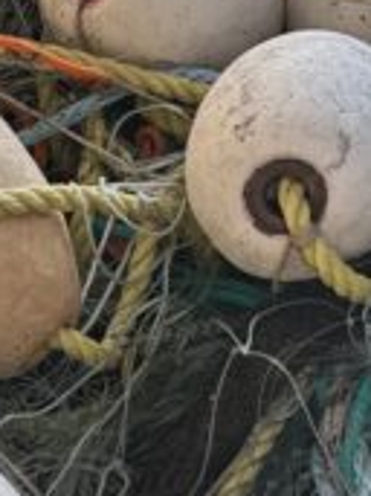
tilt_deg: -45.6
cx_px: -104
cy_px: 516
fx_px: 2060
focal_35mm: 144
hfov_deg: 10.1
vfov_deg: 13.5
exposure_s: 1/491
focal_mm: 6.76
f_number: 1.78
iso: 80
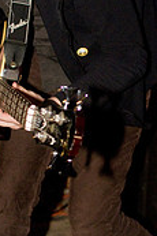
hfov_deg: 10.0
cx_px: 66
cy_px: 164
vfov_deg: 15.0
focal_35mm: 136
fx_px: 893
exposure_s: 1/50
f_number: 2.8
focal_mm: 35
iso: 1250
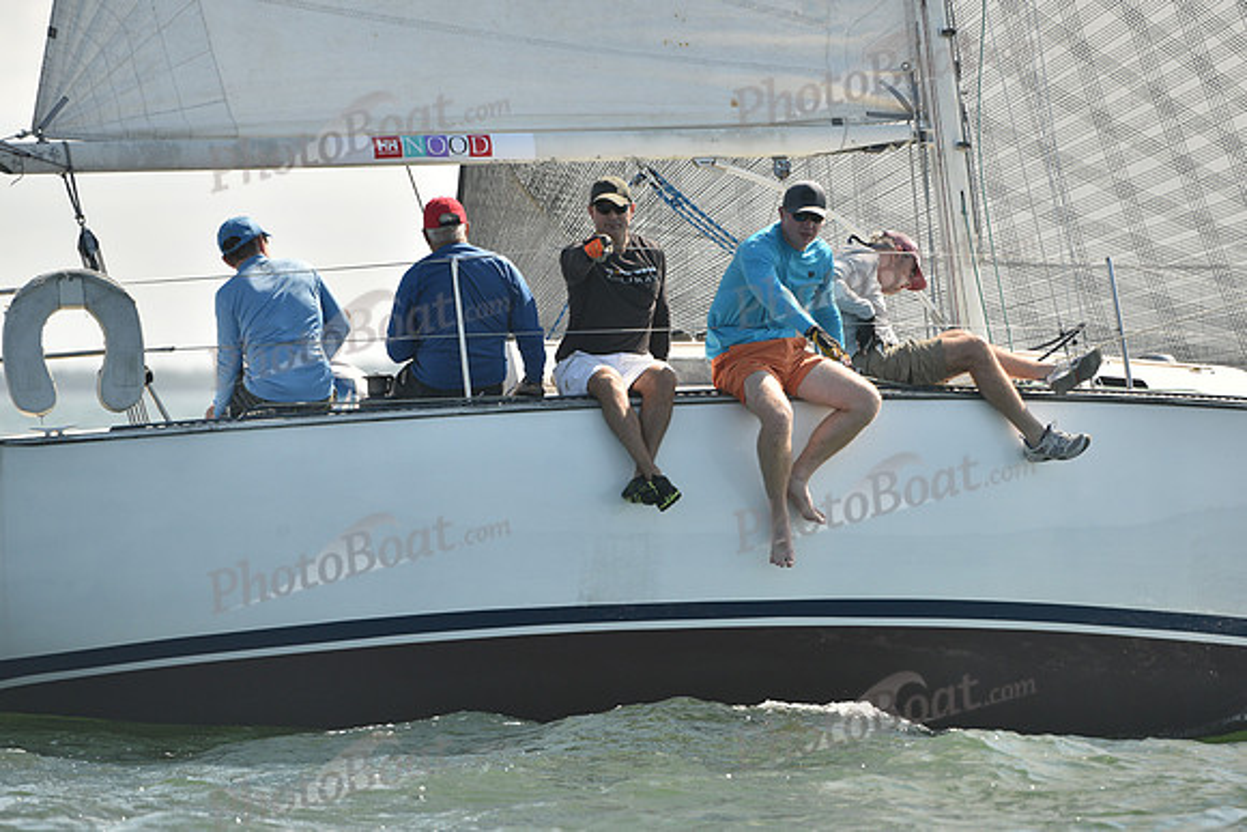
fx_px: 13858
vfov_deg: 3.4
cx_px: 624
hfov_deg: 5.2
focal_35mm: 400
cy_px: 416
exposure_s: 1/1250
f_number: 6.3
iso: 400
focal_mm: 400
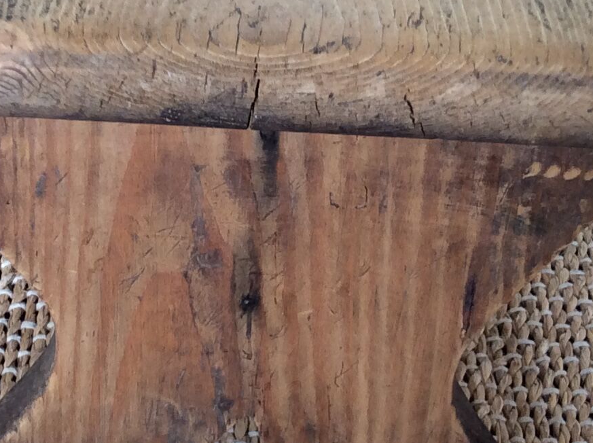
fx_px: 1625
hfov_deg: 20.5
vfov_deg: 15.5
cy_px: 241
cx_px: 146
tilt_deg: -39.0
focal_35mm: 95
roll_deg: +0.5
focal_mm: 3.3
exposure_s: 1/25
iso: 32
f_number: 2.4
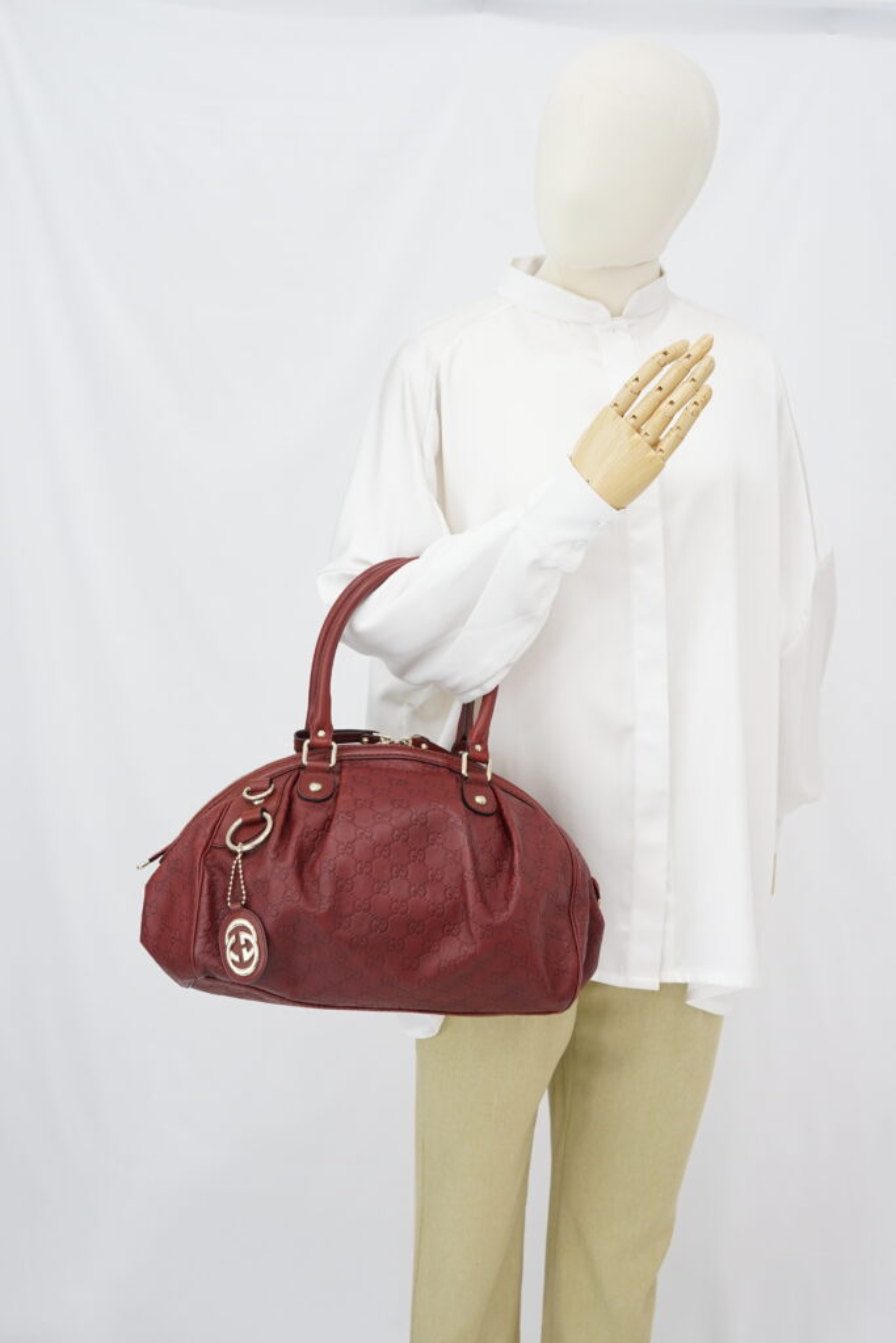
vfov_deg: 39.6
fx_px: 1866
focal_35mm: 50
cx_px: 448
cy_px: 672
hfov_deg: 27.0
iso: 640
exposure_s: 1/8
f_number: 6.3
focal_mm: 50
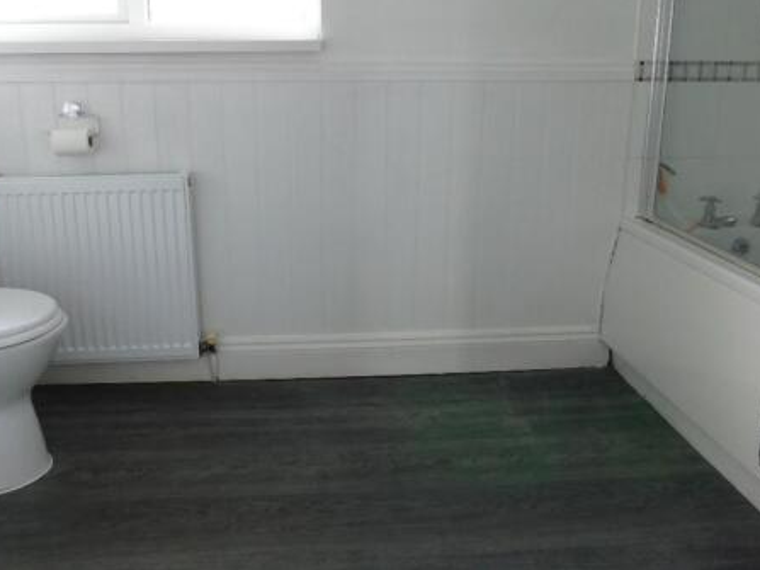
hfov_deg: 59.8
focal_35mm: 30
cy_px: 200
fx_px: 658
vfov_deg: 46.2
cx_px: 339
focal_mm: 4
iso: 160
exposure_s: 1/30
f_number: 3
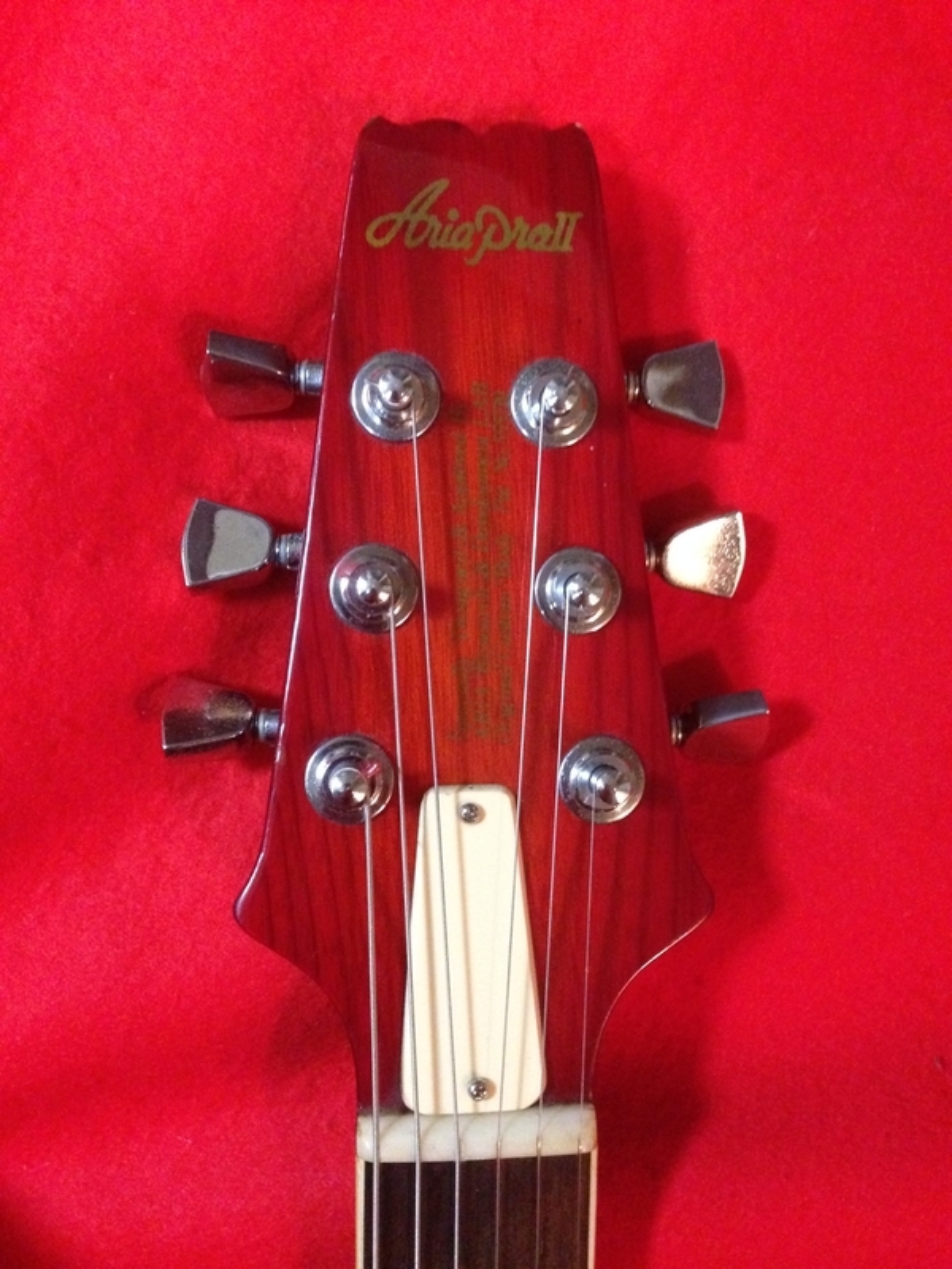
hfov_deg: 42.9
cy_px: 634
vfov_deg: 55.4
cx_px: 476
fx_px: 1210
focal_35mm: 33
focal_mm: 4.12
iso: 800
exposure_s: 1/15
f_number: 2.4
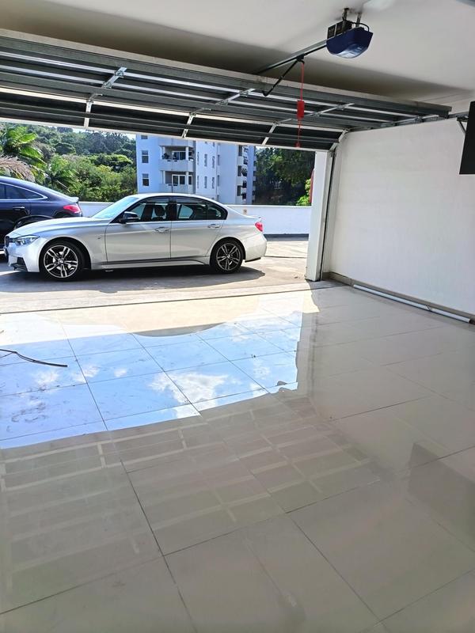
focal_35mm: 24
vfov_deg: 71.6
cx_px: 238
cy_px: 316
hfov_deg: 56.8
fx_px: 439
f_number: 1.75
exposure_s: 1/600
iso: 211
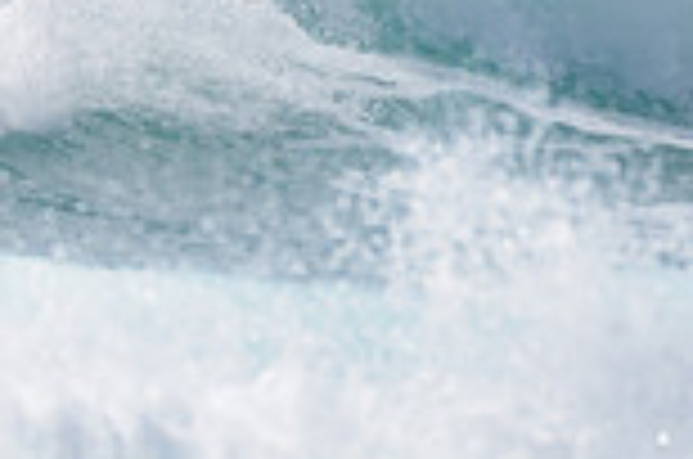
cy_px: -142
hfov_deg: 0.9
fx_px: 44491
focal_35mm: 2316
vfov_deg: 0.6
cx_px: -313
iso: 90
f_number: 5.6
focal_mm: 500
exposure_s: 1/2000
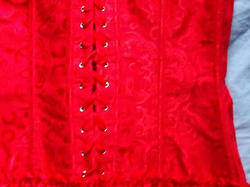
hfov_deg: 33.1
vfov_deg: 25.2
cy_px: 72
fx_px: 419
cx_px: 102
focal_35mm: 58
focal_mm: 5.7
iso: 80
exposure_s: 1/8.14
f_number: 2.9
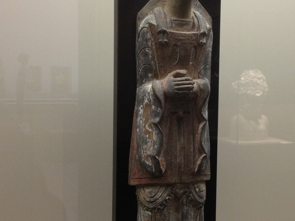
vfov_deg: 23.6
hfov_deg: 31.1
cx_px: 179
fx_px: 528
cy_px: 115
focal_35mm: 62
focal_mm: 4.28
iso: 200
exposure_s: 1/20
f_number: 2.4
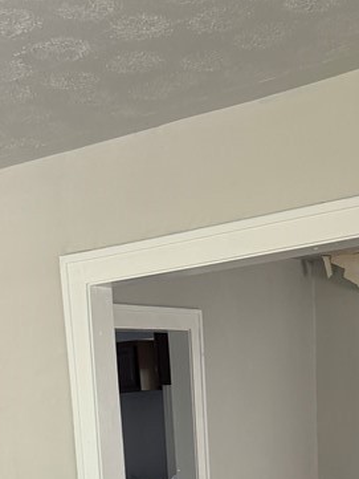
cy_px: 624
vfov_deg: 24.8
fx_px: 940
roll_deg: +3.3
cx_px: 170
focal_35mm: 68
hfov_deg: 21.6
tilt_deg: -12.7
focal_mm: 6.76
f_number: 1.78
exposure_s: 1/60
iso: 250
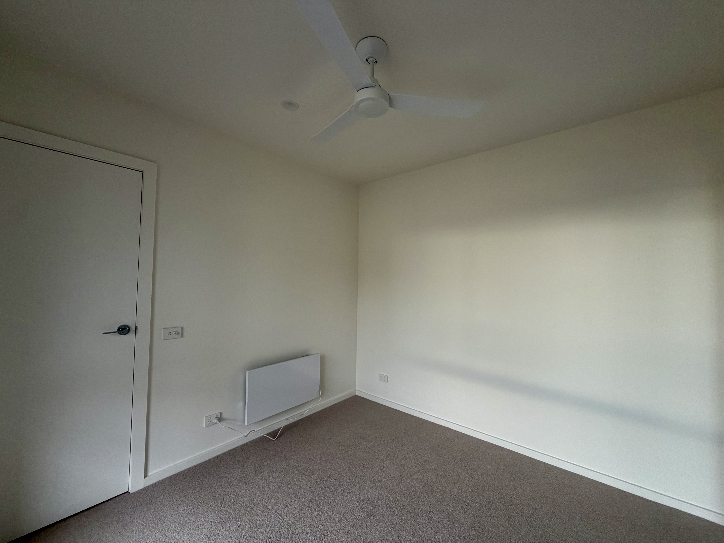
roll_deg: -0.7
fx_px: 293
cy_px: 272
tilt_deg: +1.3
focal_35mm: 14
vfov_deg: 85.7
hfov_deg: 102.1
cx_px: 362
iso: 125
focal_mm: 2.22
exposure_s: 1/121
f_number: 2.2
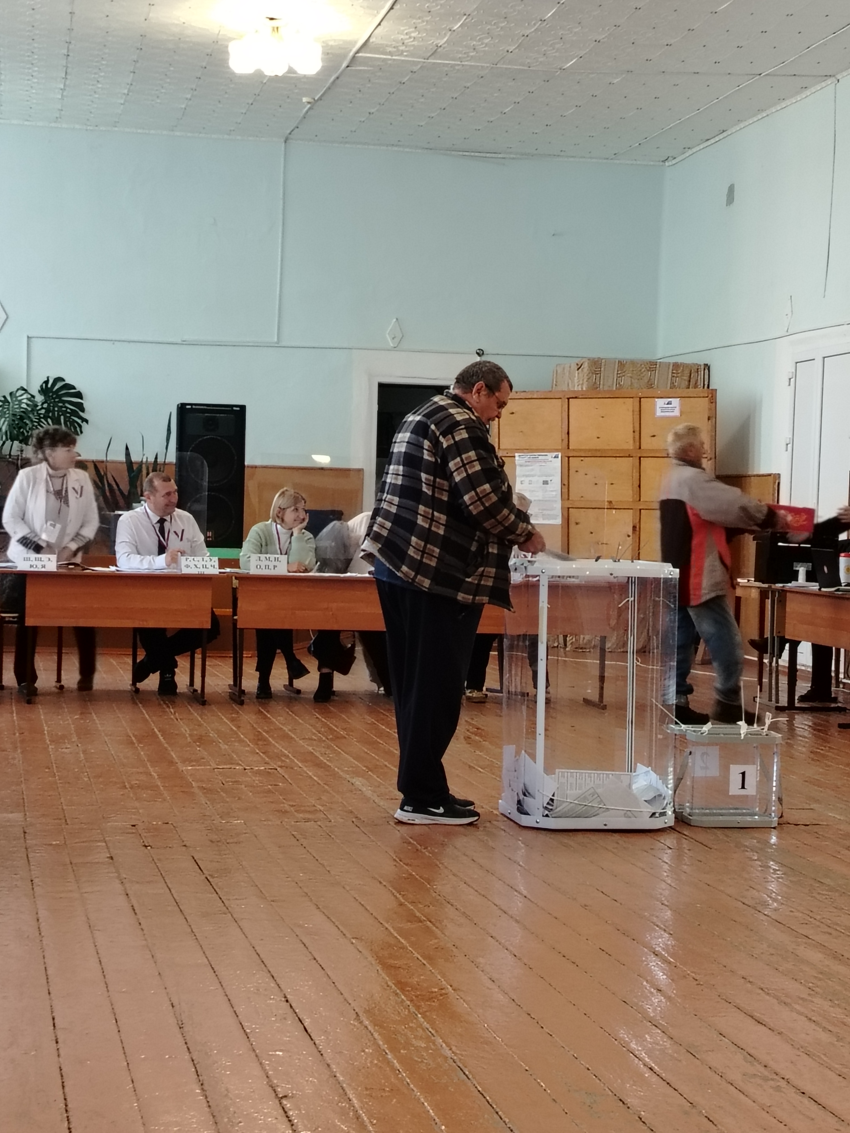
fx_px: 2226
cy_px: 566
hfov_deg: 21.6
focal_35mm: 68
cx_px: 425
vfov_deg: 28.6
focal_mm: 5.25
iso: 841
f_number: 1.75
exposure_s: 1/33.3
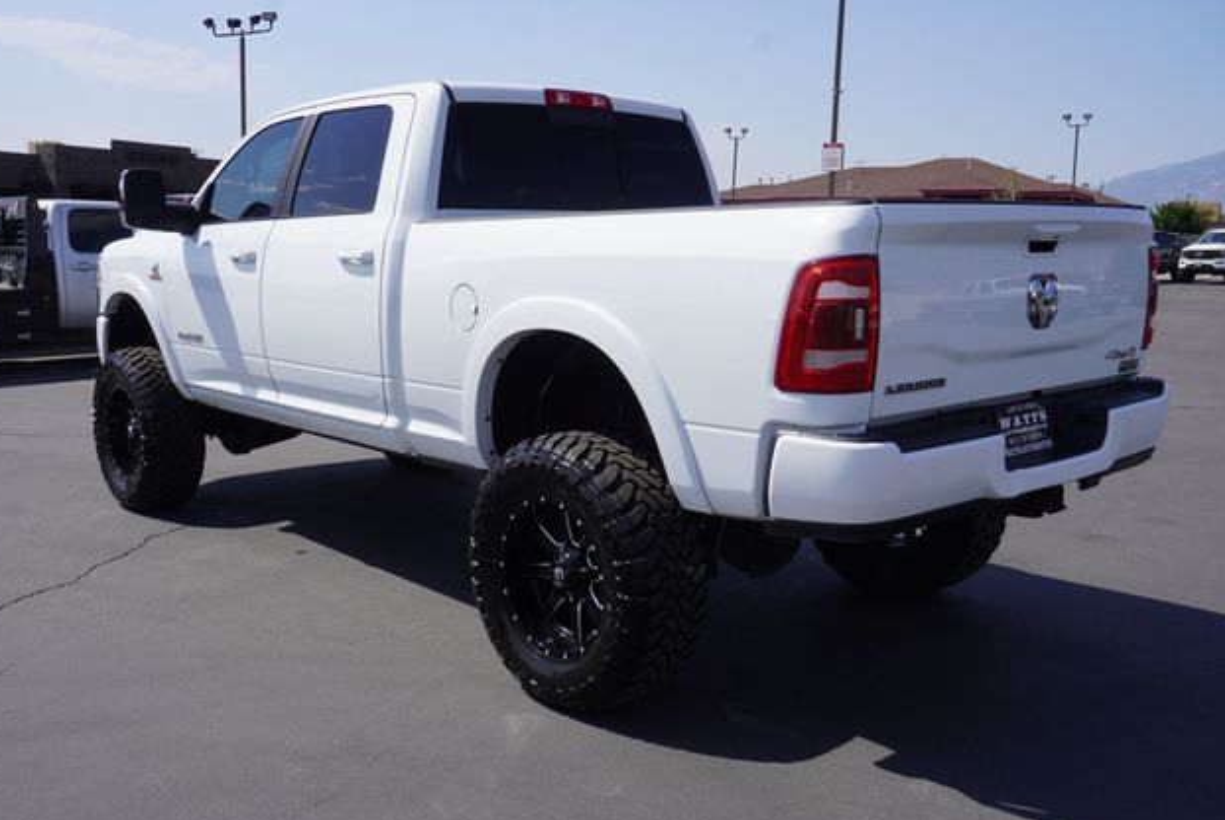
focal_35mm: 36
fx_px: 1210
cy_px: 418
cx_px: 601
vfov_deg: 37.4
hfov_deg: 53.7
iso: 100
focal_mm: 23
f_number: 10
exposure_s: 1/200
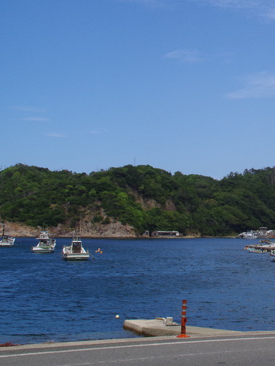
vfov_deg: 26.8
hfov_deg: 19.6
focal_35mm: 72
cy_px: 117
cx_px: 299
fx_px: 763
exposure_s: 1/500
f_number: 14
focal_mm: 24
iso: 400
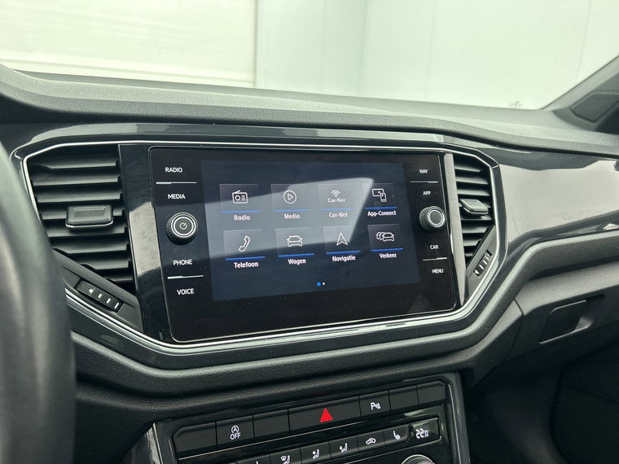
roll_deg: -3.0
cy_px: 232
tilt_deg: -15.1
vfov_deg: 53.1
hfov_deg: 67.3
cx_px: 310
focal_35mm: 26
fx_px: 465
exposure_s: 1/50
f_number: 1.5
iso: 250
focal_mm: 5.7
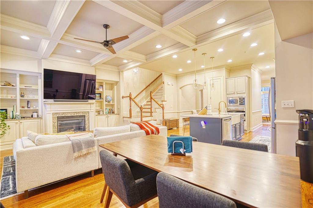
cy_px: 104
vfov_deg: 73.7
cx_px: 156
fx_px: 139
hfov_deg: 96.8
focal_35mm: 16
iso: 100
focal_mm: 16
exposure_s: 1/15
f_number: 4
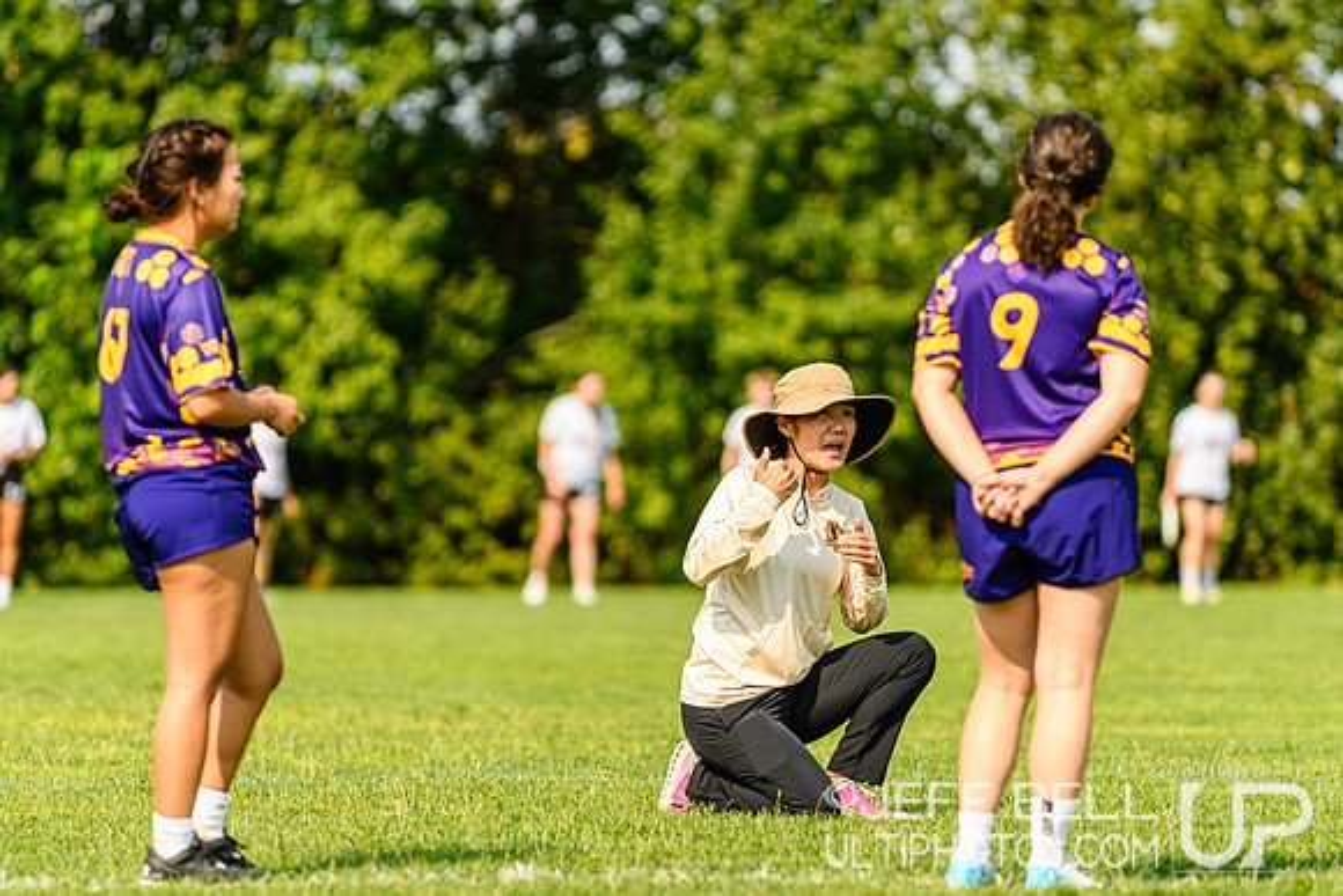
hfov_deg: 6.4
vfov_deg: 4.3
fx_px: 11931
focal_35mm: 320
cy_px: 441
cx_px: 654
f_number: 2.8
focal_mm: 200
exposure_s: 1/1250
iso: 160
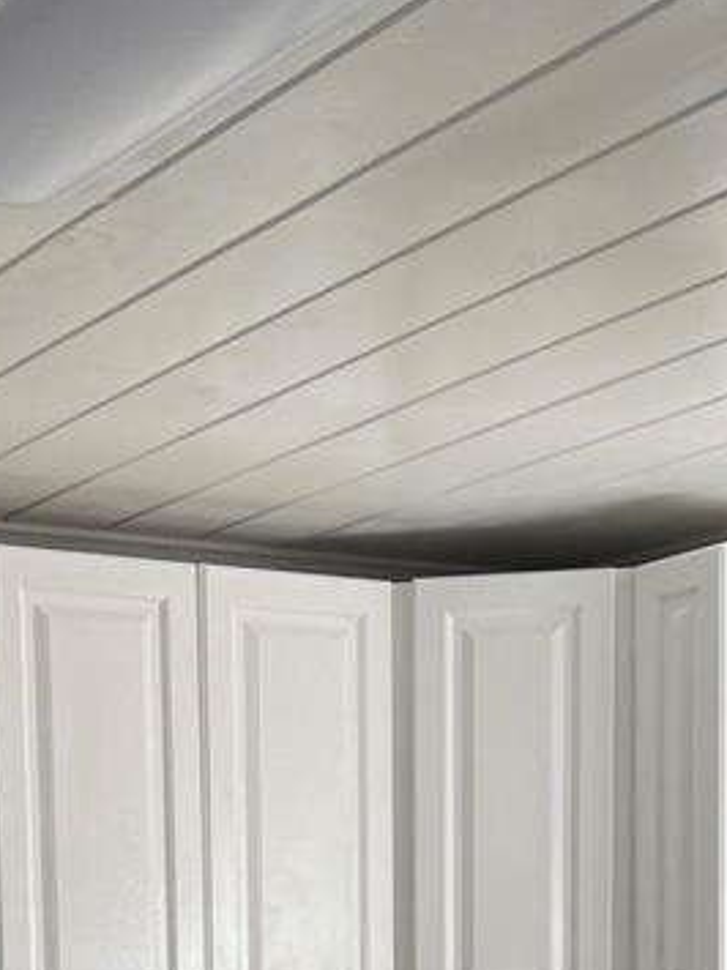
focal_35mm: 88
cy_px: 1273
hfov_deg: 16.8
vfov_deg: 20.3
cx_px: 276
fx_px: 2466
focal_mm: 5.7
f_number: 1.5
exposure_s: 1/121
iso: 40
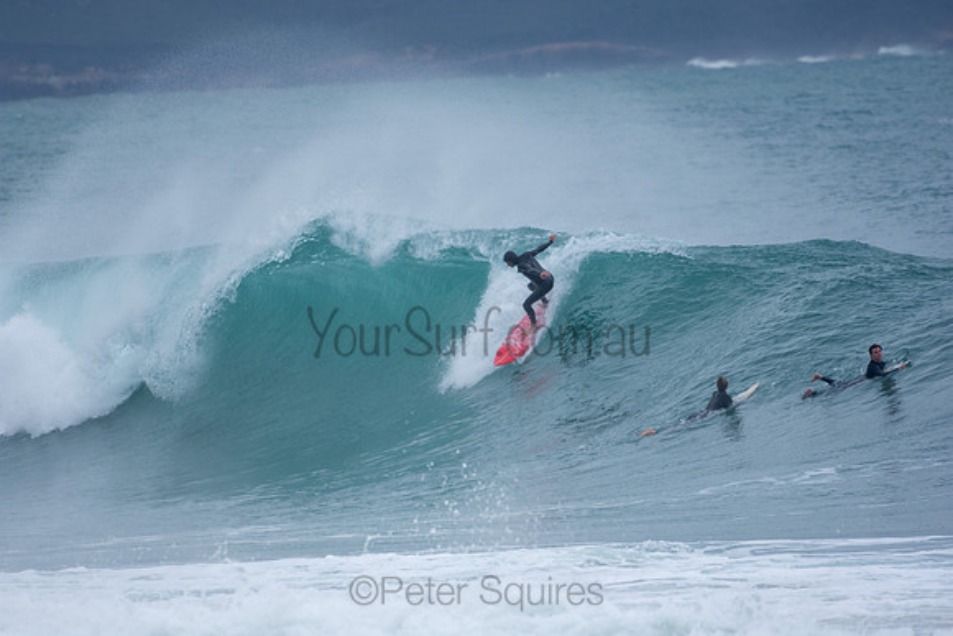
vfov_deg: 1.8
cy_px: 318
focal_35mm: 750
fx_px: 19858
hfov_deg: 2.7
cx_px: 476
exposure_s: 1/1000
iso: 250
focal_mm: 500
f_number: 5.6
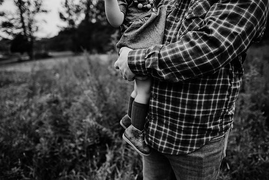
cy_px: 90
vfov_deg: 53.2
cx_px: 134
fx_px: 179
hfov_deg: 73.7
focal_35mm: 24
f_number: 2.2
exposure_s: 1/800
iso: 125
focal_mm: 24
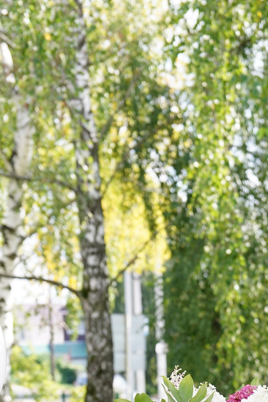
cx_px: 391
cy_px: 632
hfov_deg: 8.9
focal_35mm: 150
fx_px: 1674
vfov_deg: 12.9
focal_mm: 39
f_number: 4
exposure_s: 1/320
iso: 200
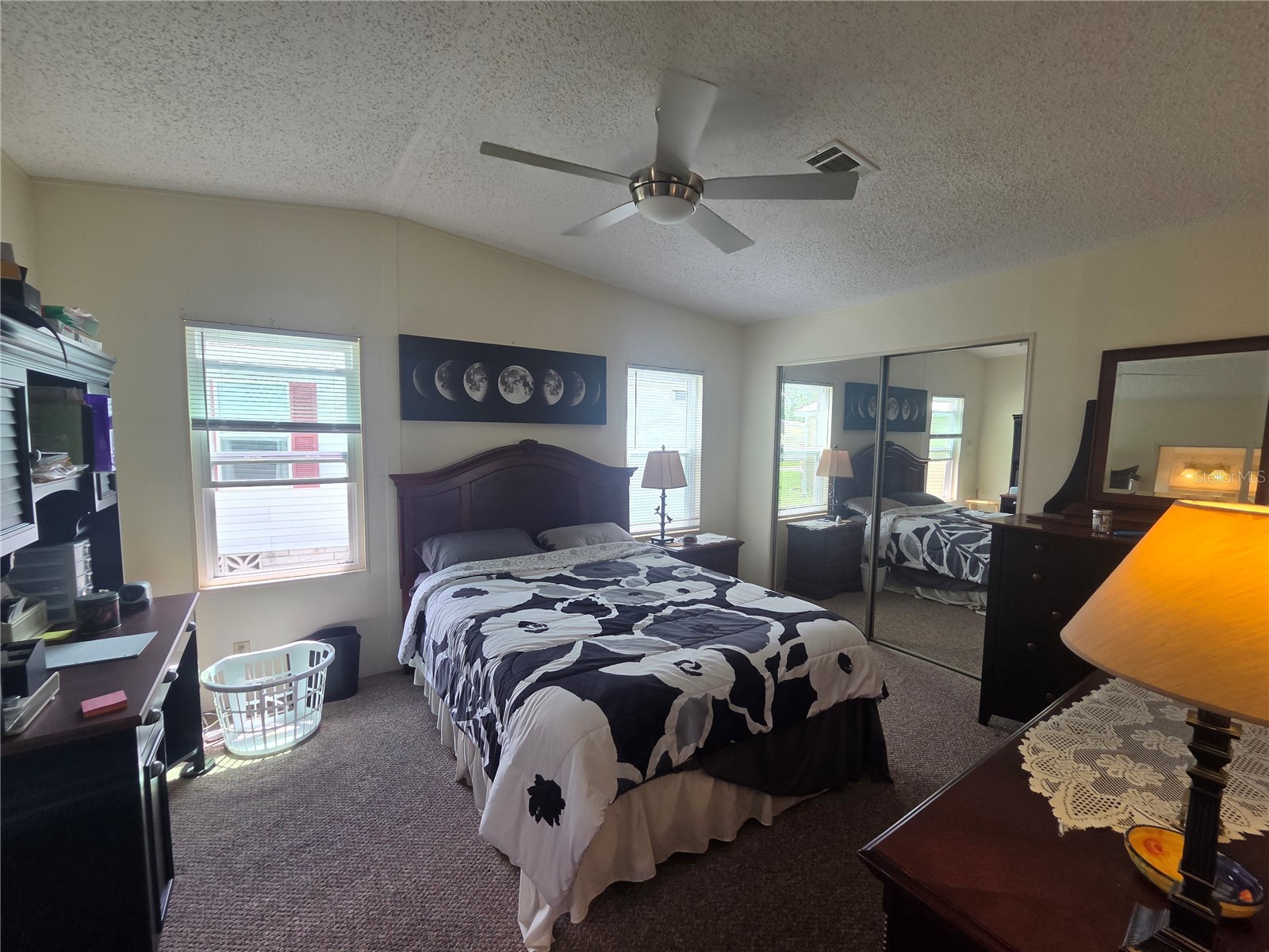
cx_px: 634
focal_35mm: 13
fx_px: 477
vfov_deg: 89.9
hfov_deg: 106.2
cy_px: 476
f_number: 2.2
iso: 64
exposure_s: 1/120
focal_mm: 2.2
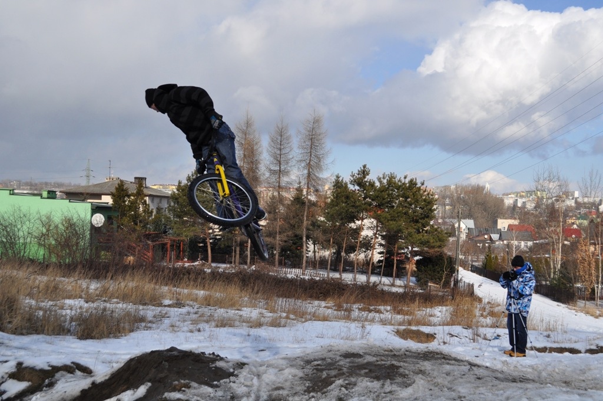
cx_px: 302
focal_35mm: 39
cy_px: 200
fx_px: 652
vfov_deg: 34.1
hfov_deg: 49.6
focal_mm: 26
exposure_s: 1/1600
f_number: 7.1
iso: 400
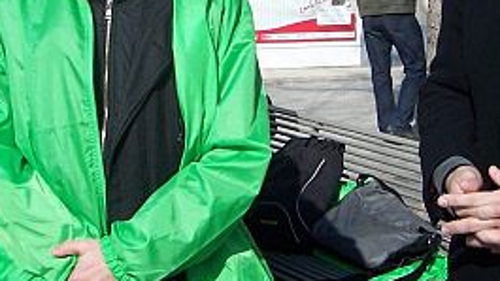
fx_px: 835
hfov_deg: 32.7
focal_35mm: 63
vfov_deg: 18.6
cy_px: 0
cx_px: 370
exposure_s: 1/500
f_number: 5.6
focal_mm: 5.6
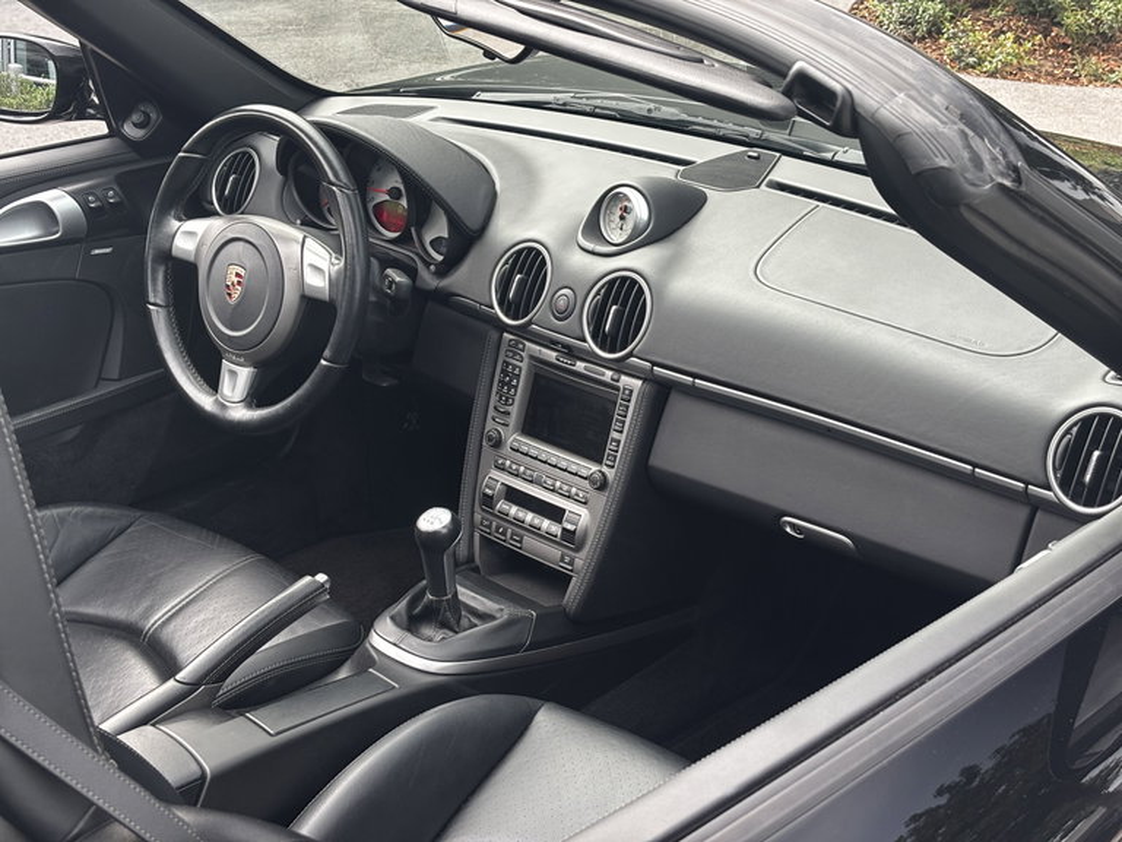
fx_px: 1685
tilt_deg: -25.1
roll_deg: -0.6
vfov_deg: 28.0
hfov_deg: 36.8
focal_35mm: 52
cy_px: 421
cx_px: 561
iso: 50
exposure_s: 1/121
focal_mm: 5.96
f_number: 1.6
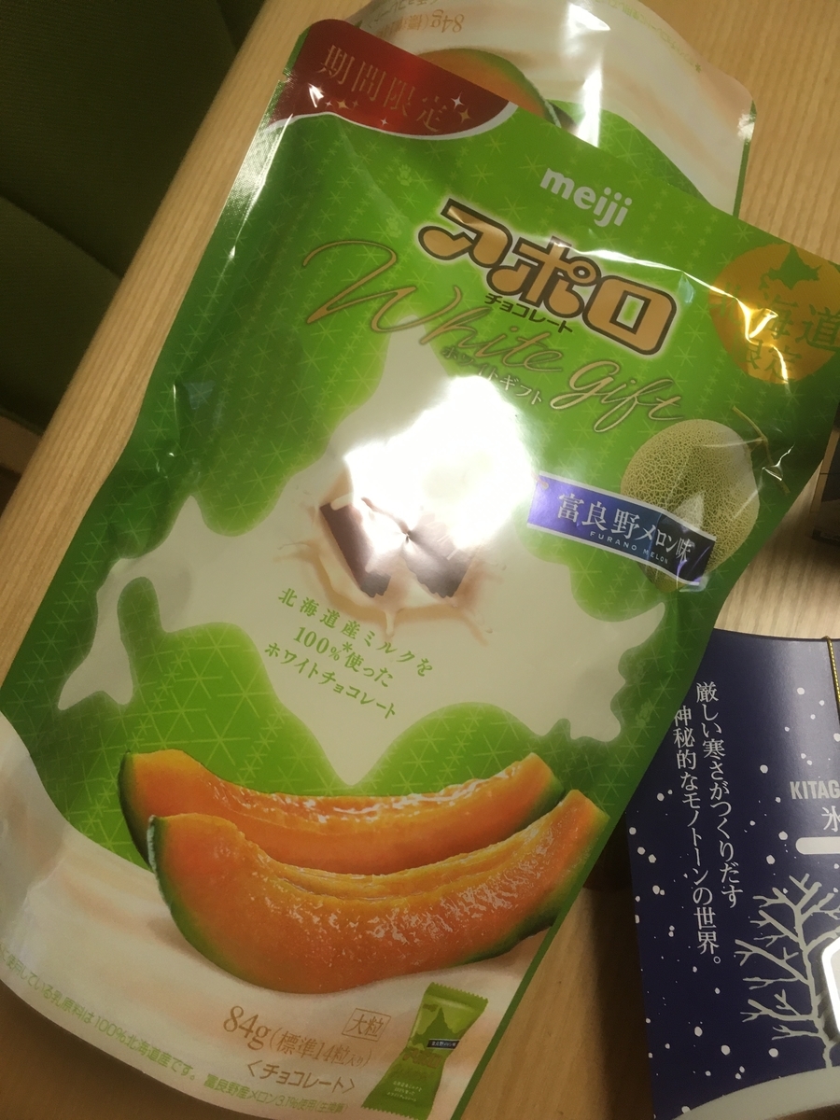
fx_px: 938
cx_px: 420
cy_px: 560
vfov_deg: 61.7
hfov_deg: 48.2
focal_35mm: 29
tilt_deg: -69.8
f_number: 2.2
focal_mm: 4.15
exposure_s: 1/30
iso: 40
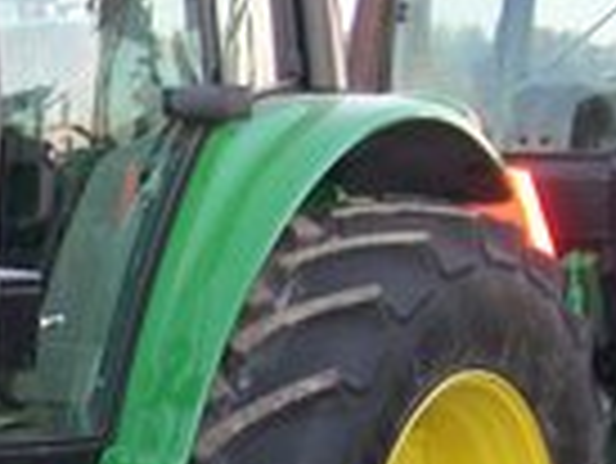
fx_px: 2547
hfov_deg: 12.7
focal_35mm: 143
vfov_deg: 10.3
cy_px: 518
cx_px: -450
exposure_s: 1/64
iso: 140
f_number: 2.7
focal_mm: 6
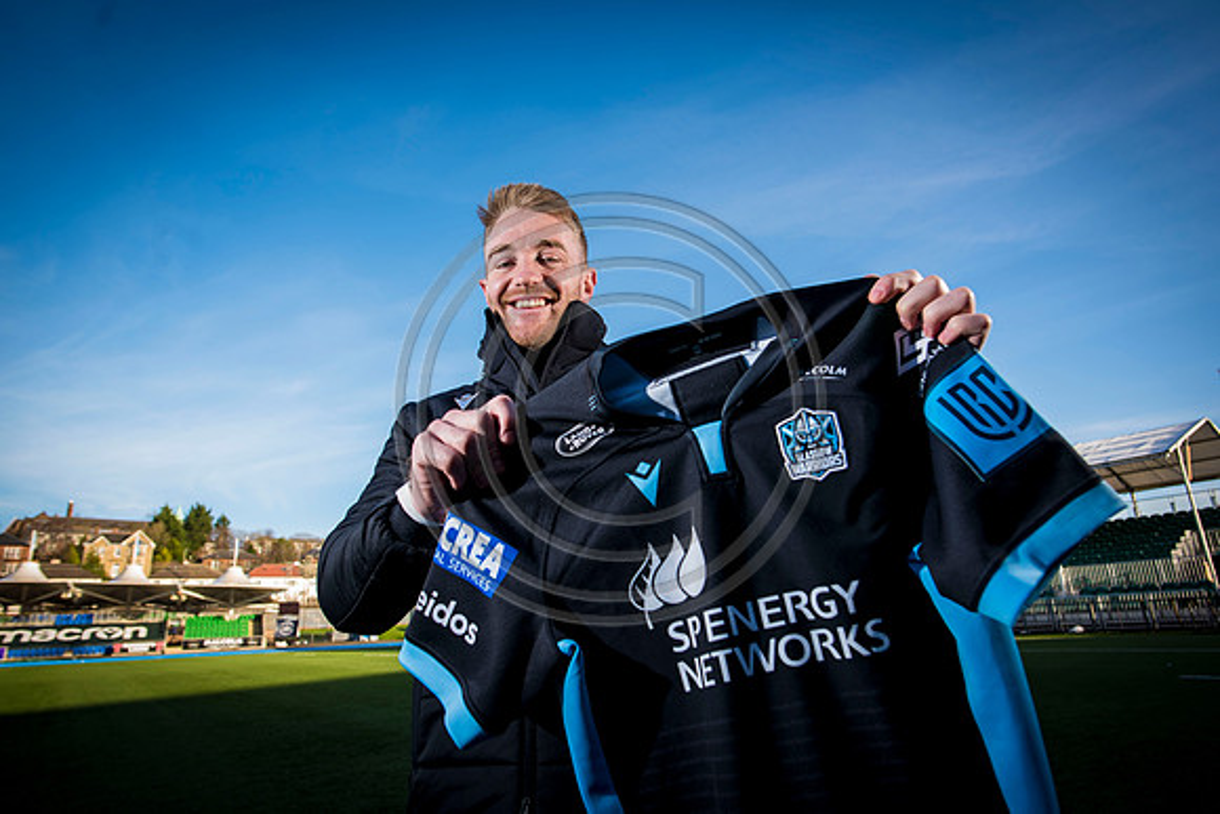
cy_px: 407
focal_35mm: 20
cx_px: 610
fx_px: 678
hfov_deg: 84.0
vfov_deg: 62.0
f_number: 4
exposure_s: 1/250
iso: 125
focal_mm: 20
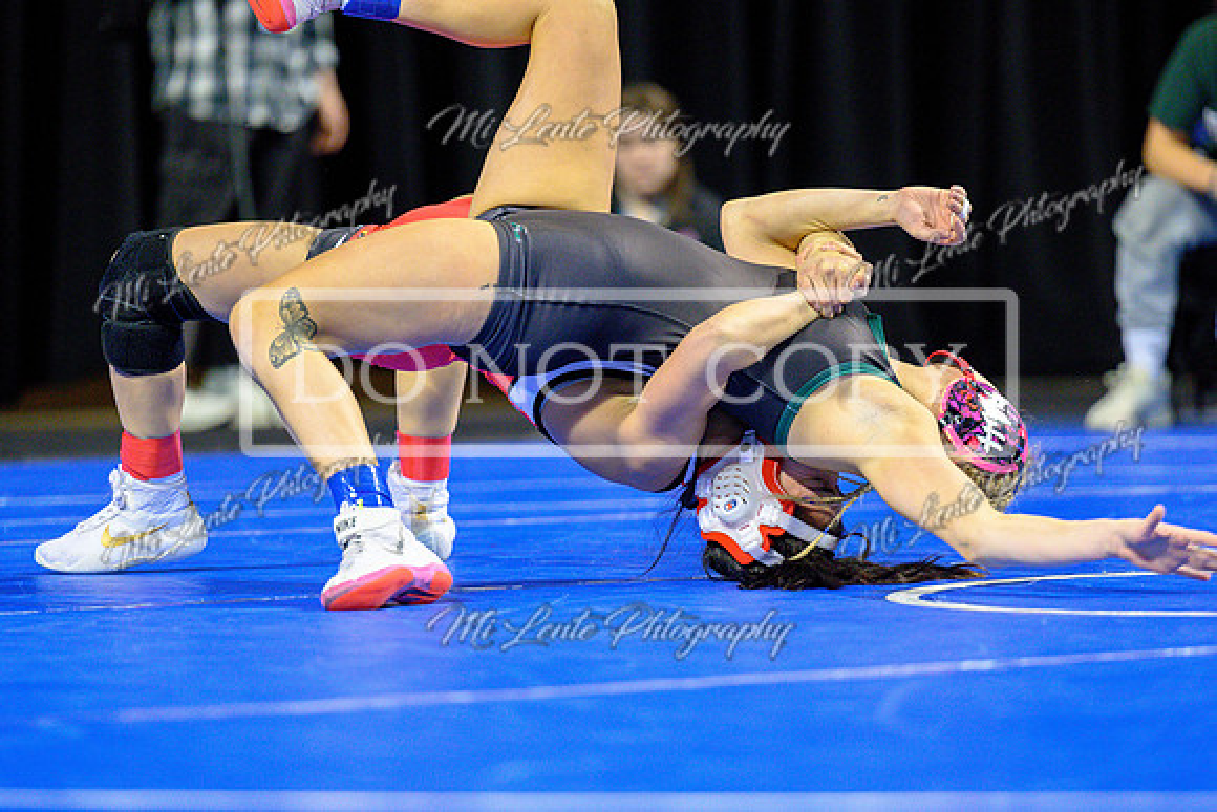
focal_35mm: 241
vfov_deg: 5.7
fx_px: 8146
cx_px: 611
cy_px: 485
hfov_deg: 8.5
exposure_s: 1/800
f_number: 2.8
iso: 3200
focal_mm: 200
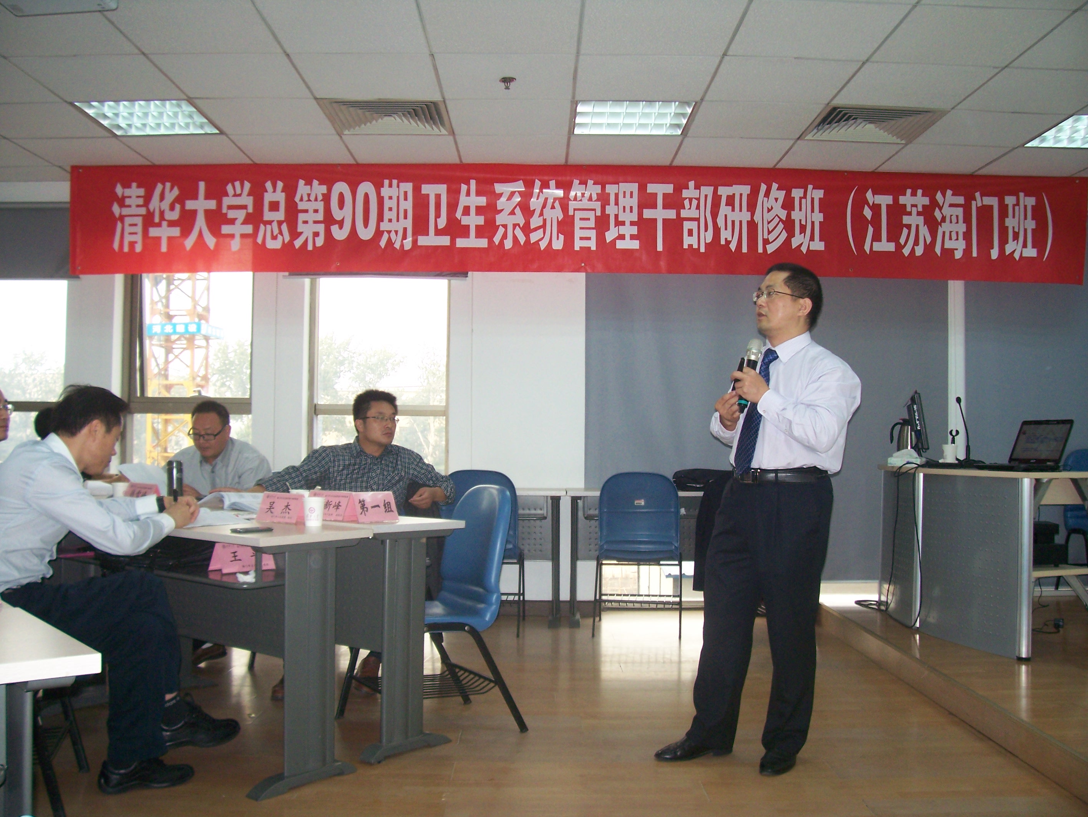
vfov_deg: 41.8
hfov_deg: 53.9
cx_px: 544
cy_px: 408
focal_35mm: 34
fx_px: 1069
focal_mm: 5.6
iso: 160
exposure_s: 1/60
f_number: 2.7
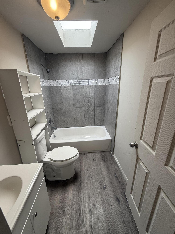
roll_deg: +0.6
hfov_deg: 85.7
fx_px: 94
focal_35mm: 14
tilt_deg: -18.1
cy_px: 117
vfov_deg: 102.1
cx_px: 88
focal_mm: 2.22
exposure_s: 1/120
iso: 50
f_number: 2.2
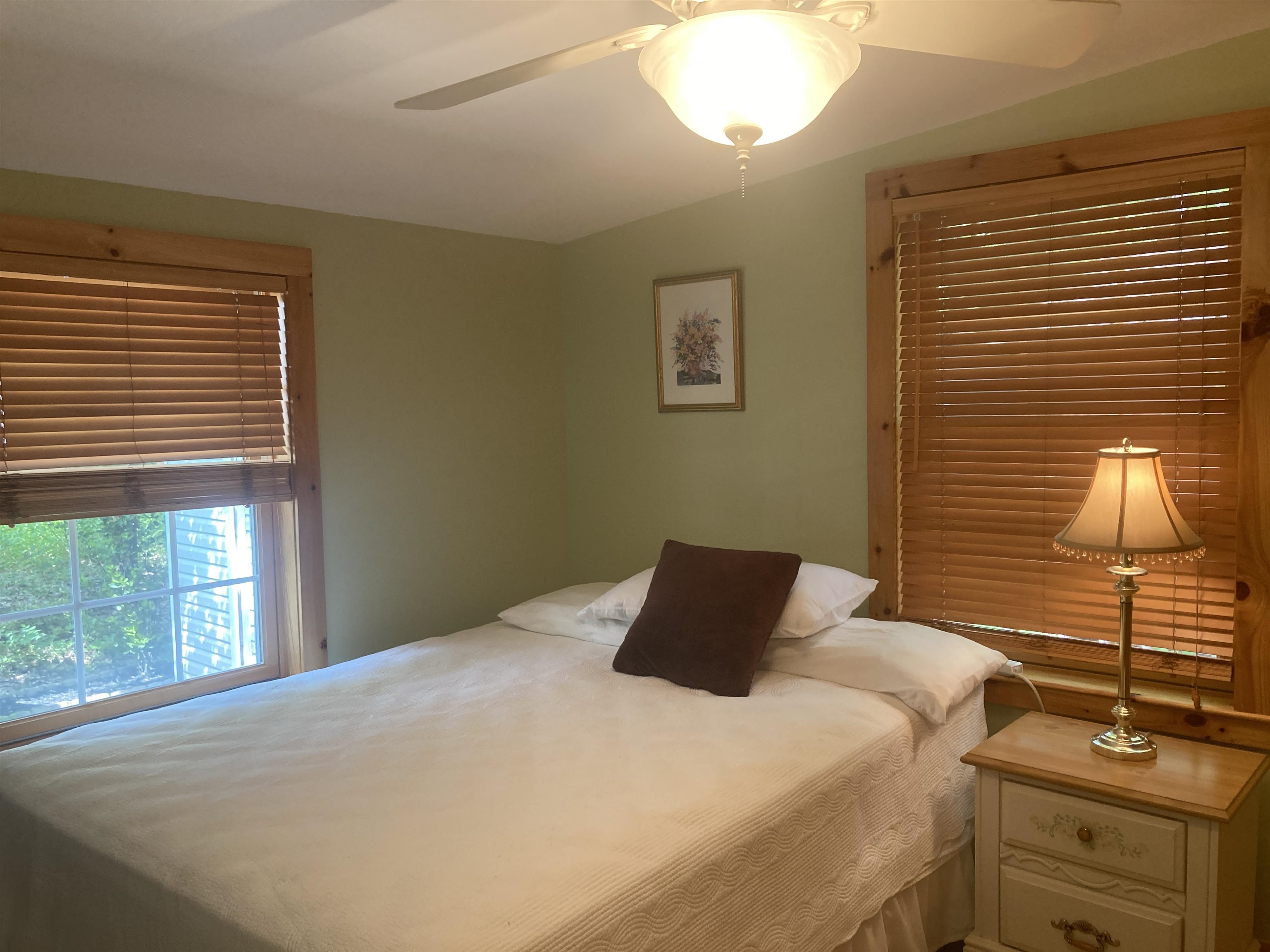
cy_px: 476
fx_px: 1027
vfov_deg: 49.7
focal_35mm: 28
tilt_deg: -4.0
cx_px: 635
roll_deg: +1.3
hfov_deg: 63.4
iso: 100
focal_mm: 3.99
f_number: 1.8
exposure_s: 1/60
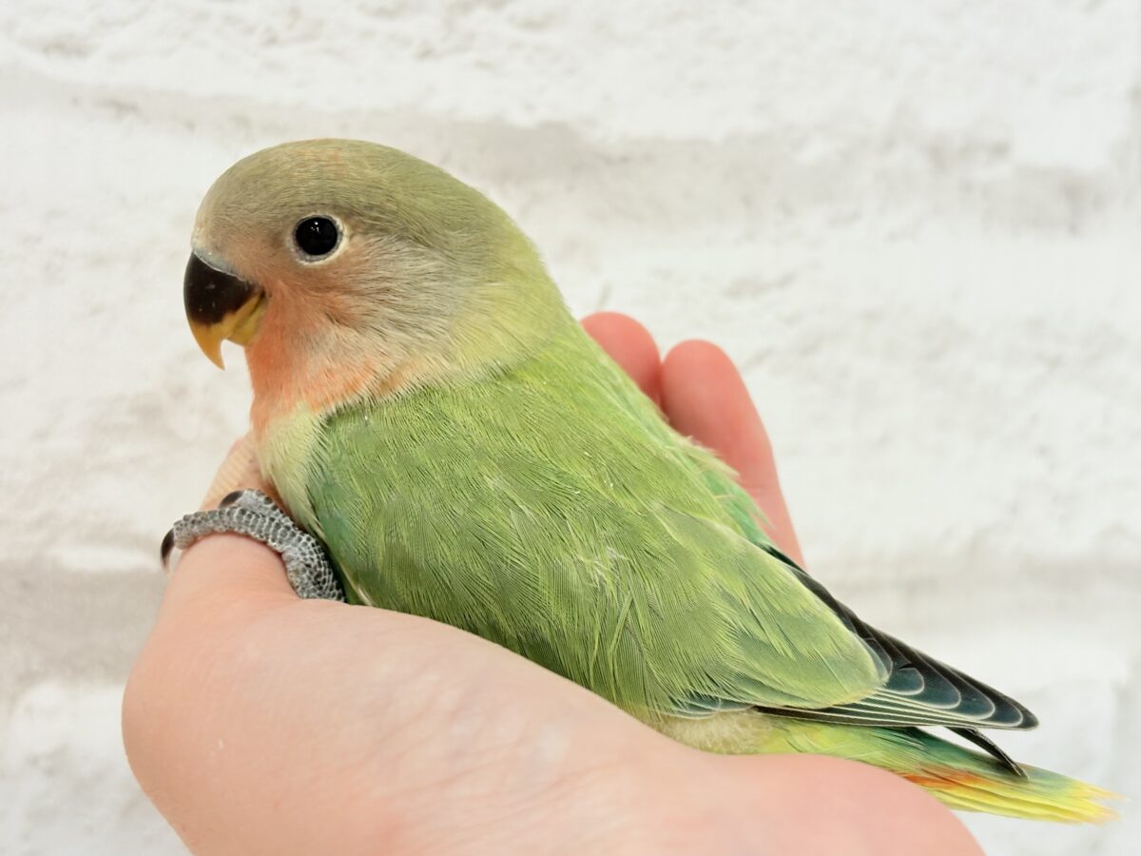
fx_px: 1714
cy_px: 428
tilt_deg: -4.6
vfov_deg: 28.0
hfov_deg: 36.8
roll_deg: -3.2
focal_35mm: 52
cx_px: 570
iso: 50
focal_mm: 5.96
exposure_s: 1/50
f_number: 1.6
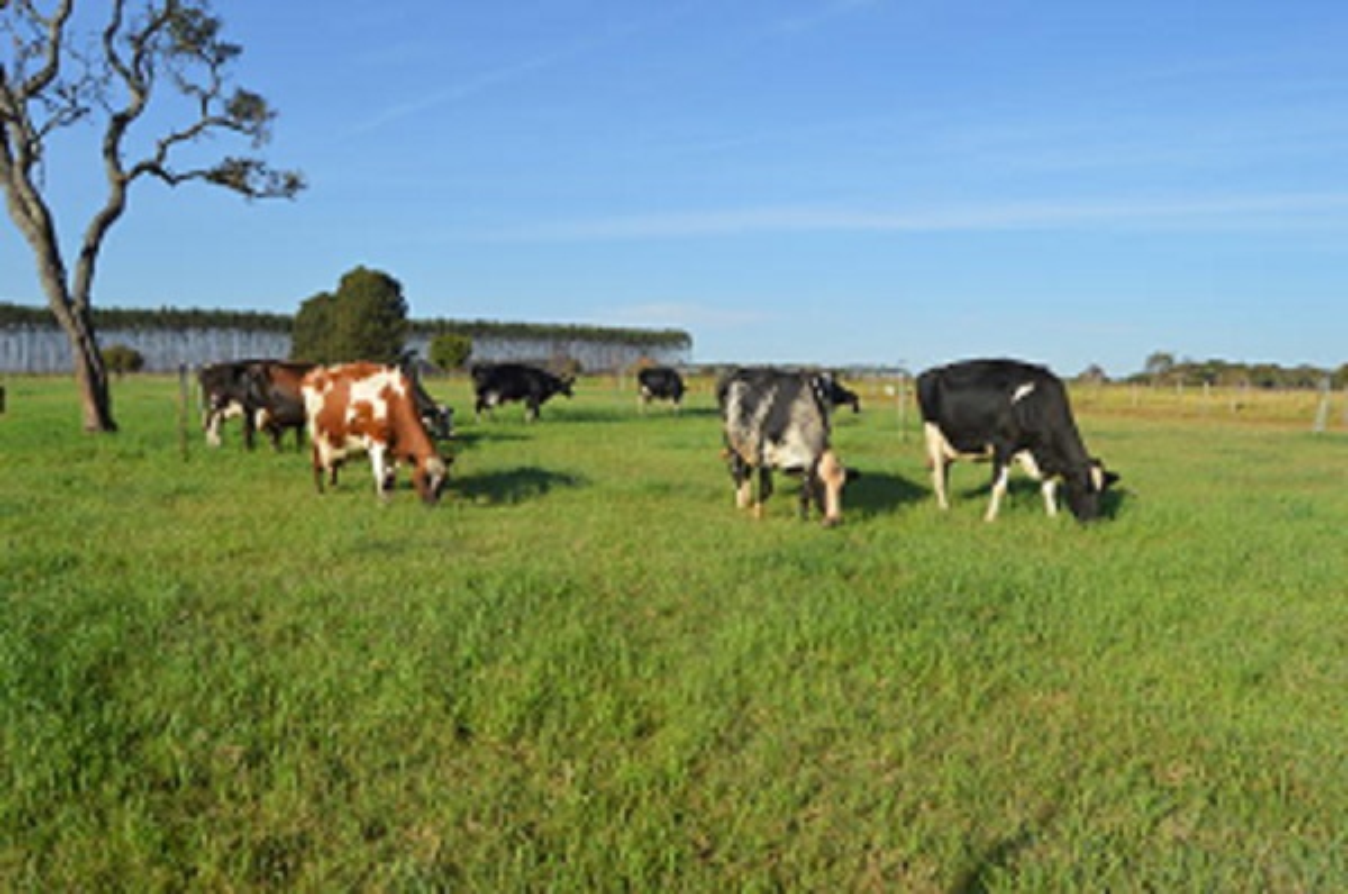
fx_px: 1009
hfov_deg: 67.5
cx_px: 674
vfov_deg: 47.8
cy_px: 447
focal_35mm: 27
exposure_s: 1/250
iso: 100
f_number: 8
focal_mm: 18
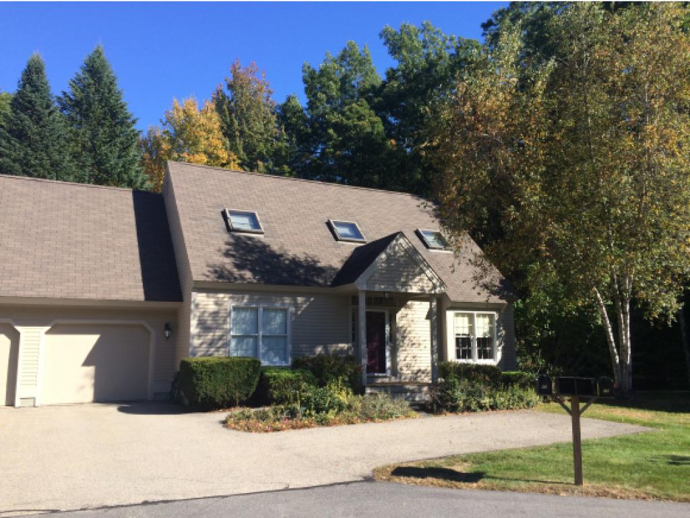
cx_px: 345
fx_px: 598
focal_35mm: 30
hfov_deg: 59.9
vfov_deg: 46.8
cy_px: 259
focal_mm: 4.12
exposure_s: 1/1026
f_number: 2.2
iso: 32
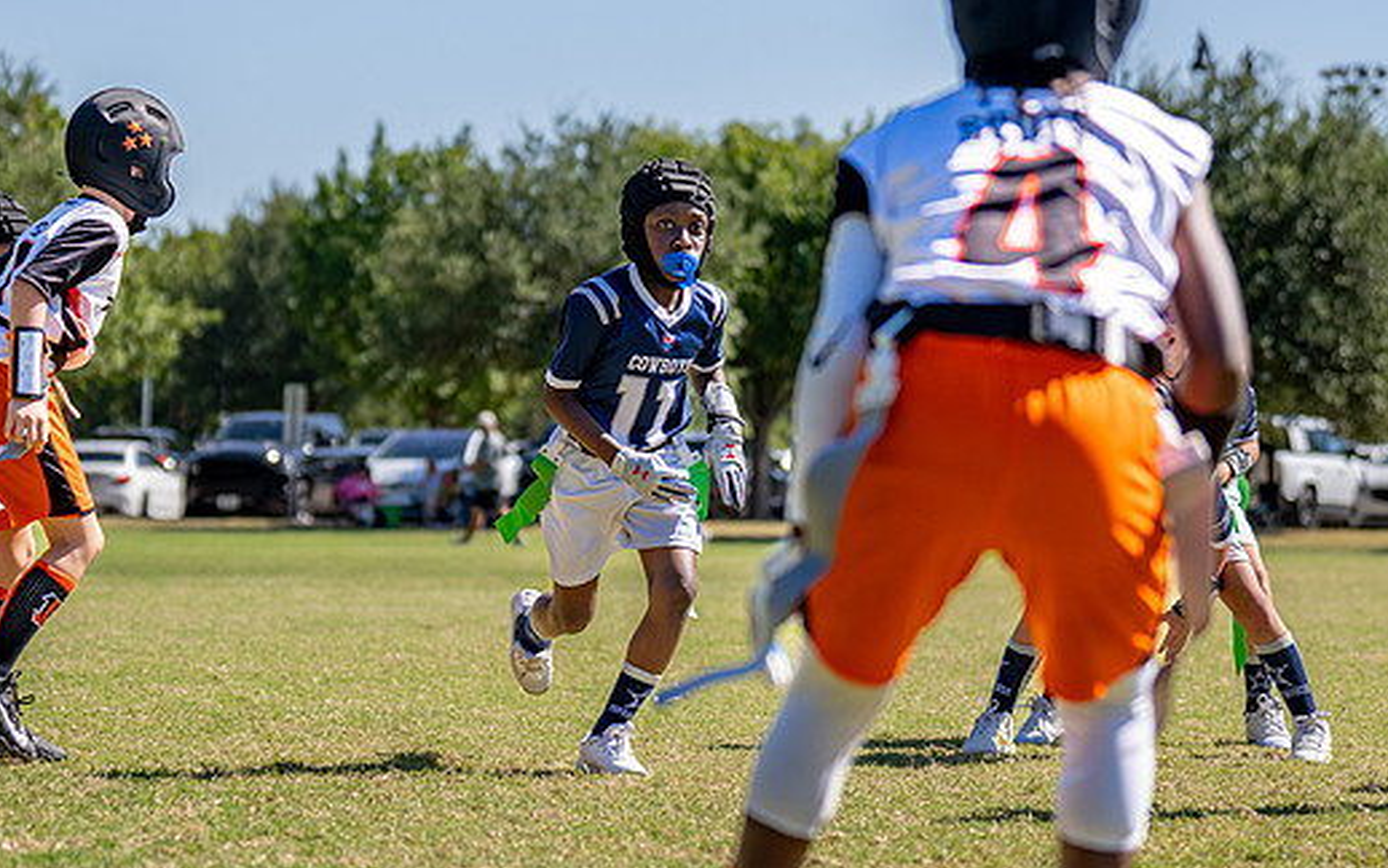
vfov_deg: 10.0
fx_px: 4956
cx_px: 551
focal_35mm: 131
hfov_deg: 15.9
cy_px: 475
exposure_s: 1/2000
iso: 160
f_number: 2.8
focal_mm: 70
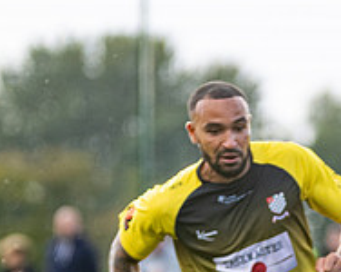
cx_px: 621
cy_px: 409
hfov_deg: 2.0
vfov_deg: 1.6
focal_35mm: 986
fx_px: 9941
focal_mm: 220
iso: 400
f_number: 4
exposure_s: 1/1250
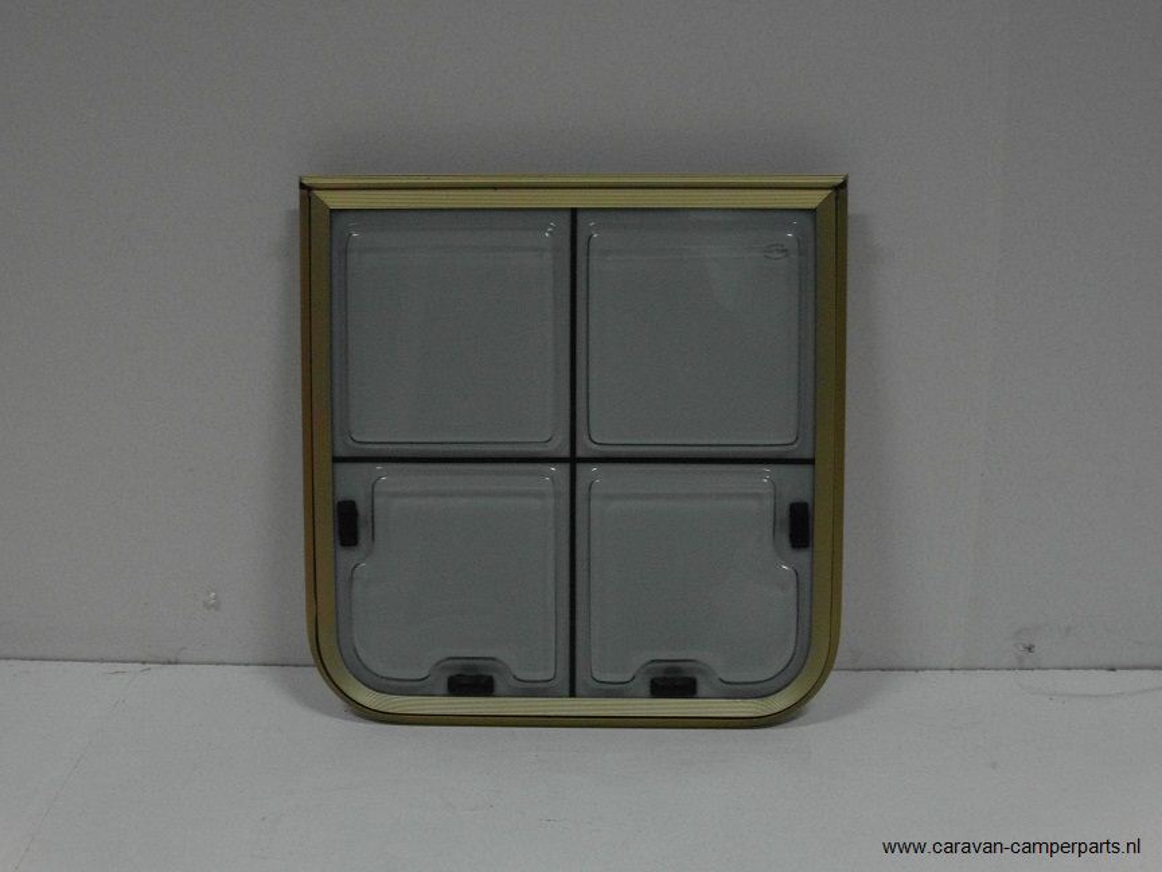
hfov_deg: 45.8
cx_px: 581
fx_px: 1376
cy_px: 436
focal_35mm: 41
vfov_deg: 35.1
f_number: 3.8
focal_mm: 6.8
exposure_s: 1/30
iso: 400
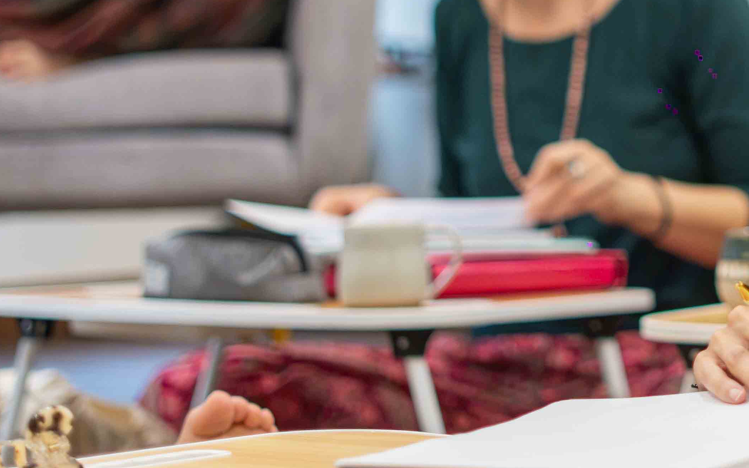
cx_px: 755
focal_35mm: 170
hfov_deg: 12.2
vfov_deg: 7.6
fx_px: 3470
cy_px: -107
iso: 2000
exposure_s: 1/640
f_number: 1.8
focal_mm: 50
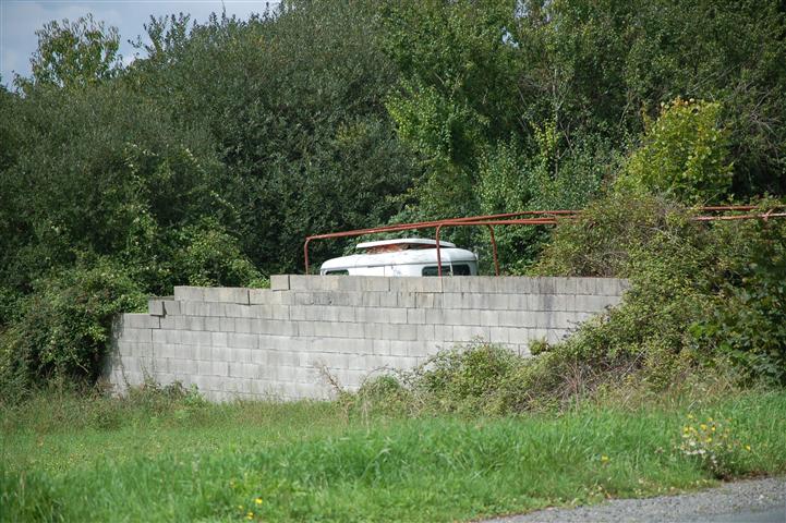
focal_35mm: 158
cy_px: 262
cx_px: 393
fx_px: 3437
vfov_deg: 8.7
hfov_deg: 13.0
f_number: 5.6
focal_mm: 105
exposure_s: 1/500
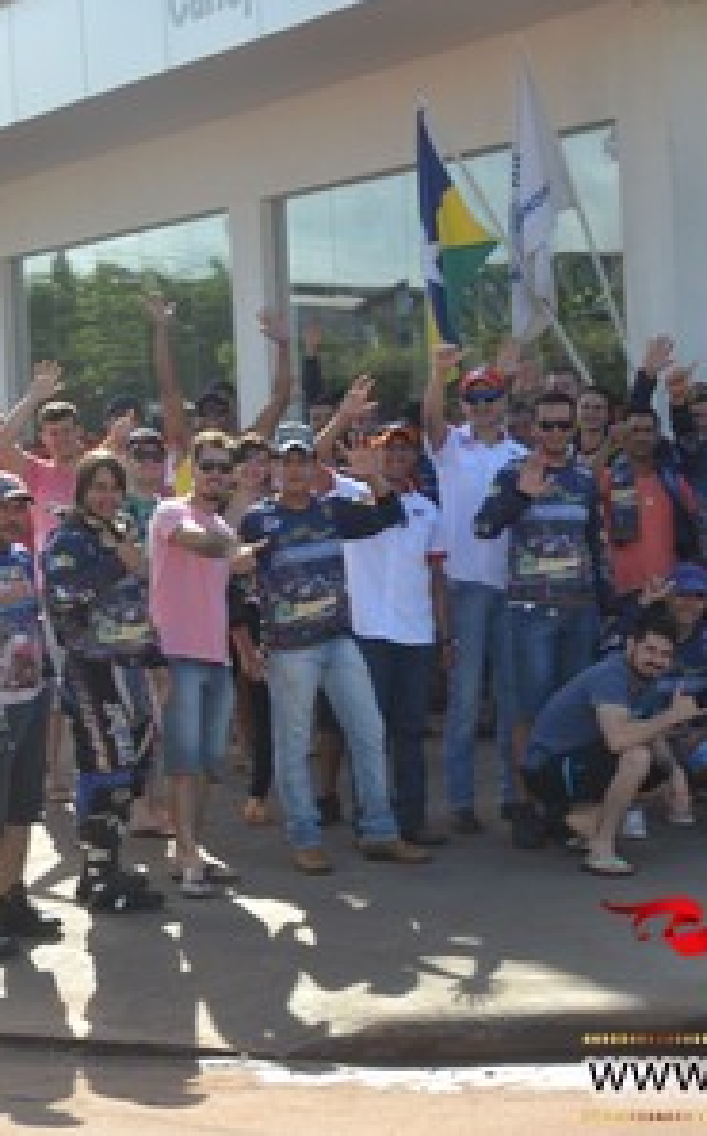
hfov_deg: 12.8
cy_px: 566
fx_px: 3152
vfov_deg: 20.4
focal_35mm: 102
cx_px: 264
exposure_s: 1/200
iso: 100
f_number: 7.1
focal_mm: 44
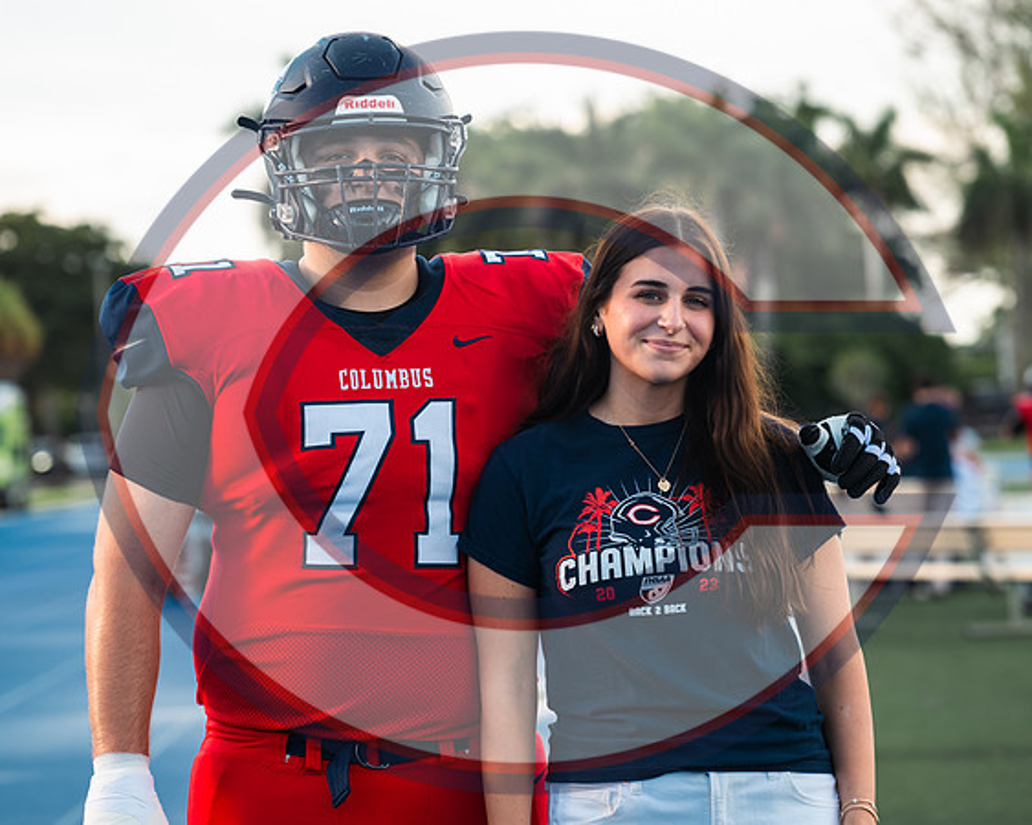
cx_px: 539
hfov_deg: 11.2
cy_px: 410
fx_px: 5272
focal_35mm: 173
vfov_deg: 8.9
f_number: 4
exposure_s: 1/60
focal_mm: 120
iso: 64
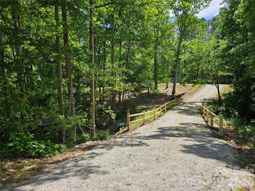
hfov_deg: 73.9
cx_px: 128
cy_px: 96
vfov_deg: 58.9
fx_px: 169
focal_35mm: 23
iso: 10
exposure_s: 1/423
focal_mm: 6.3
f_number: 1.7
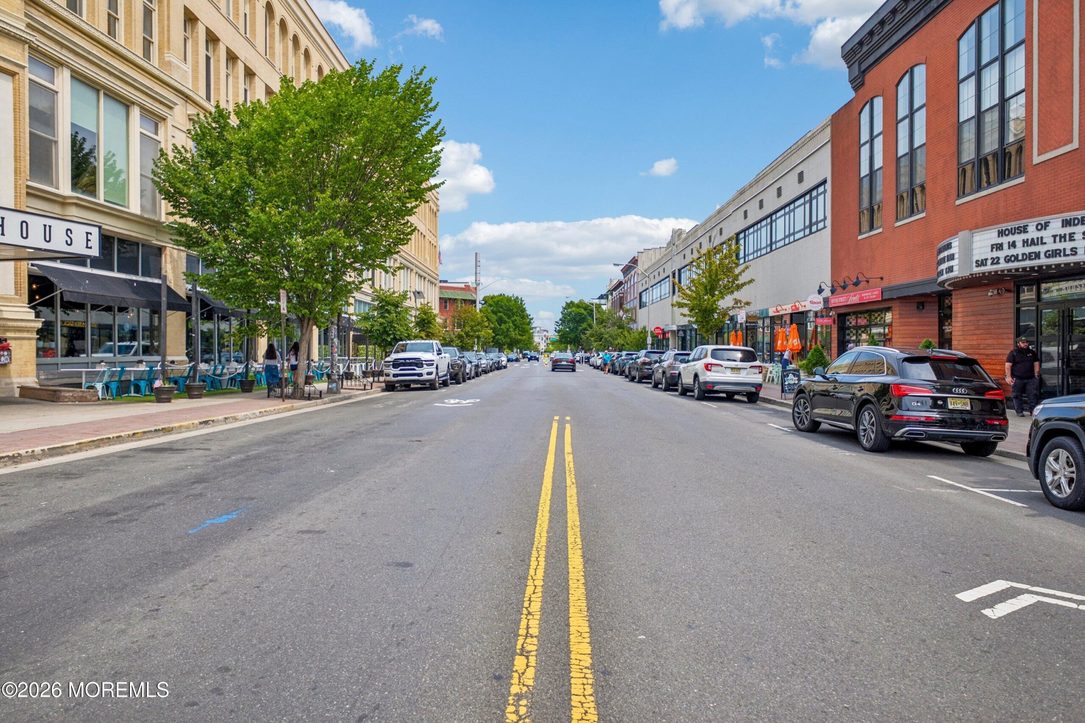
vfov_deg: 53.1
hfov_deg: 73.7
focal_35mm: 24
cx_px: 542
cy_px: 362
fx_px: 723
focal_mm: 16
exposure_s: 1/2500
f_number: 2.8
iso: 250
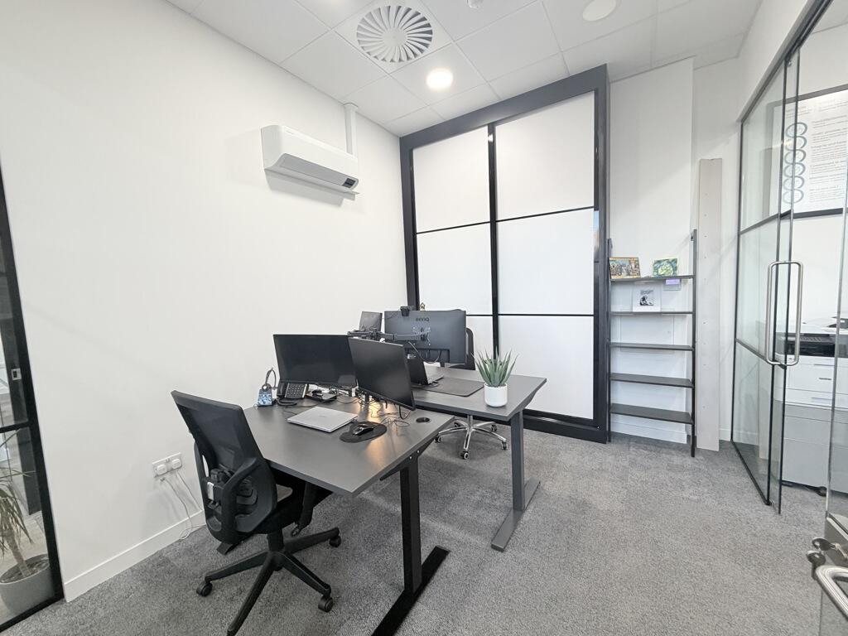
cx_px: 424
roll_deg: +2.1
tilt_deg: -5.9
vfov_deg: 85.7
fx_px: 343
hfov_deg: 102.1
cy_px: 318
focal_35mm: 14
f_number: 2.2
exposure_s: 1/100
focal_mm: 2.22
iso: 160
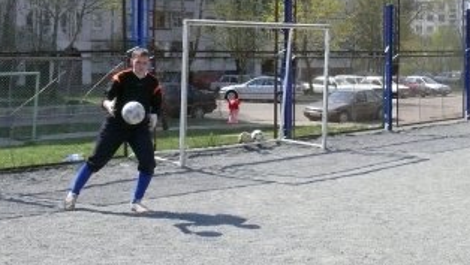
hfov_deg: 30.2
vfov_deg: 17.5
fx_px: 848
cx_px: 382
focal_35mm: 68
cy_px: 37
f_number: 8
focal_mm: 7.4
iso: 400
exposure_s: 1/640
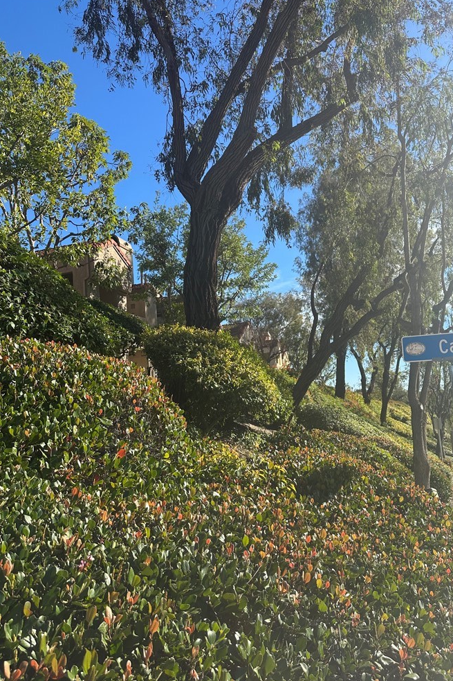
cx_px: 248
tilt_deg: +8.3
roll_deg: +3.7
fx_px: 491
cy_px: 346
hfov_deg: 49.5
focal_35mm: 26
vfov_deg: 69.4
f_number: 1.78
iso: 80
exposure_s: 1/2469
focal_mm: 6.86
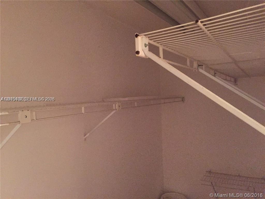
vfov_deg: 48.2
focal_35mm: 29
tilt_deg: -0.1
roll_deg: +0.0
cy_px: 100
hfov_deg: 61.7
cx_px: 132
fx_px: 222
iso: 500
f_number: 2.2
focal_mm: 4.15
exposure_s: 1/15
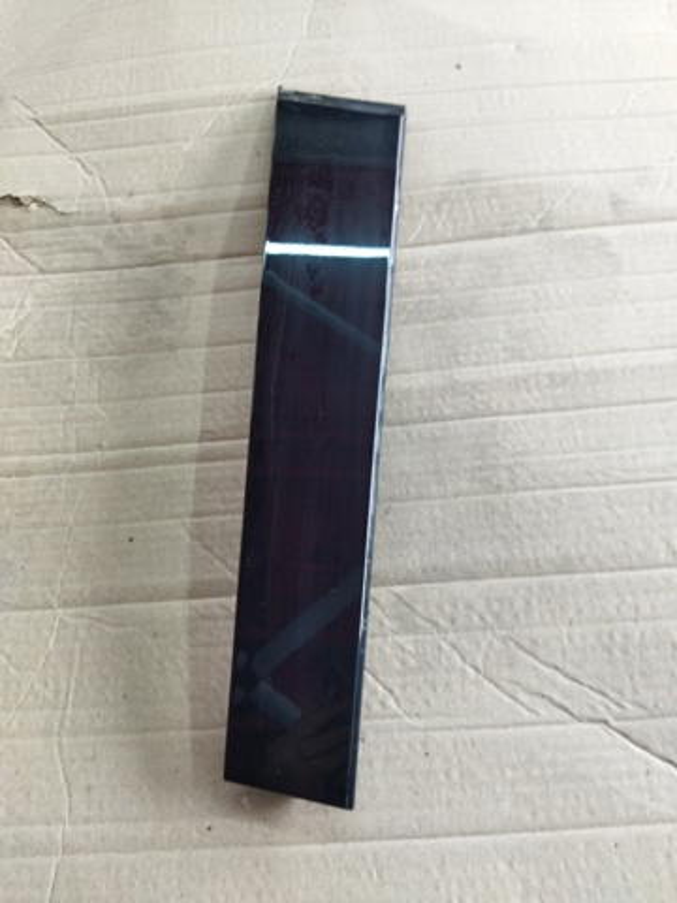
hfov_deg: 51.4
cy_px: 452
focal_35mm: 27
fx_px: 704
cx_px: 338
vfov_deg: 65.3
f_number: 1.79
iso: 118
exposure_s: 1/50
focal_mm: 4.71
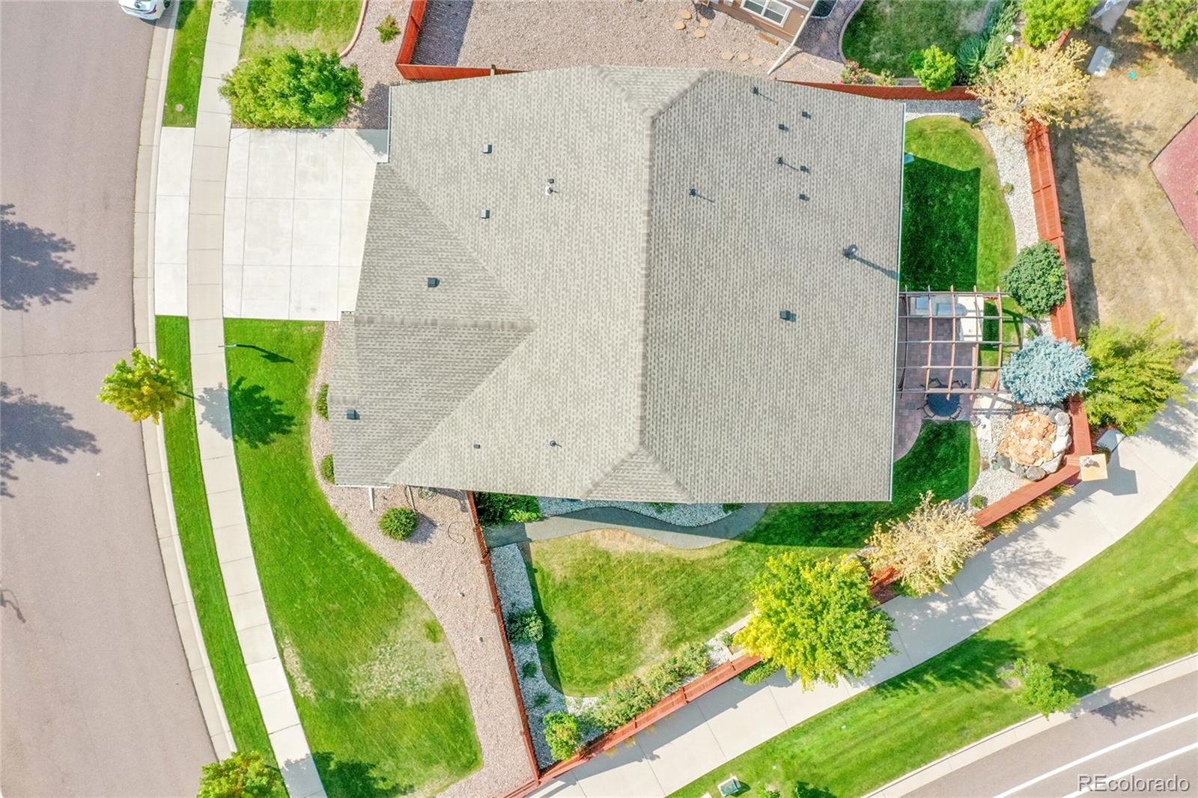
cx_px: 599
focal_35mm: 28
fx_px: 932
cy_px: 399
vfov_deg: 46.4
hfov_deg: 65.5
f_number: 8
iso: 800
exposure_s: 1/1250
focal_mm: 10.26
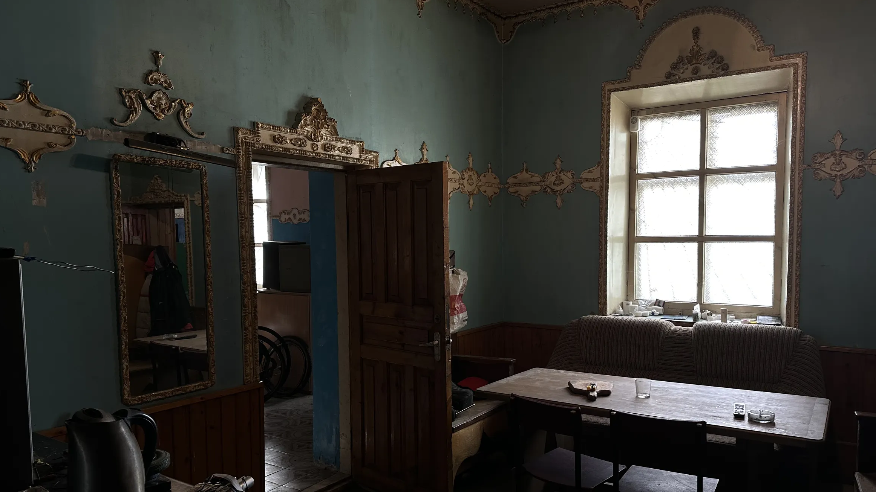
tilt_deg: -5.8
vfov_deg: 42.8
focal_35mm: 27
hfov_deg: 69.9
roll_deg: +0.4
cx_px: 435
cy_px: 283
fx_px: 627
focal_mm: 6.86
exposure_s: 1/100
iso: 160
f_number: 1.78
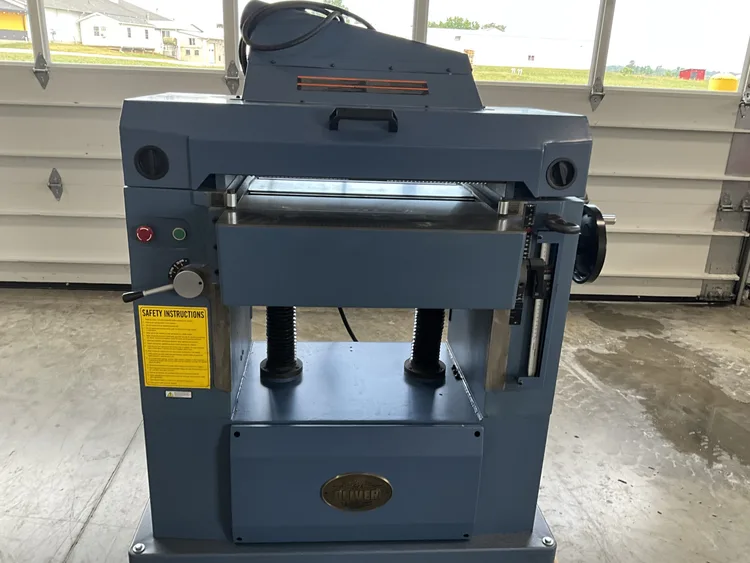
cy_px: 282
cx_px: 375
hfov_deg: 61.6
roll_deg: -3.0
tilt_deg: -19.1
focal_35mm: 29
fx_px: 629
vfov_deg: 48.3
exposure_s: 1/92
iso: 64
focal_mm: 3
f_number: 1.8
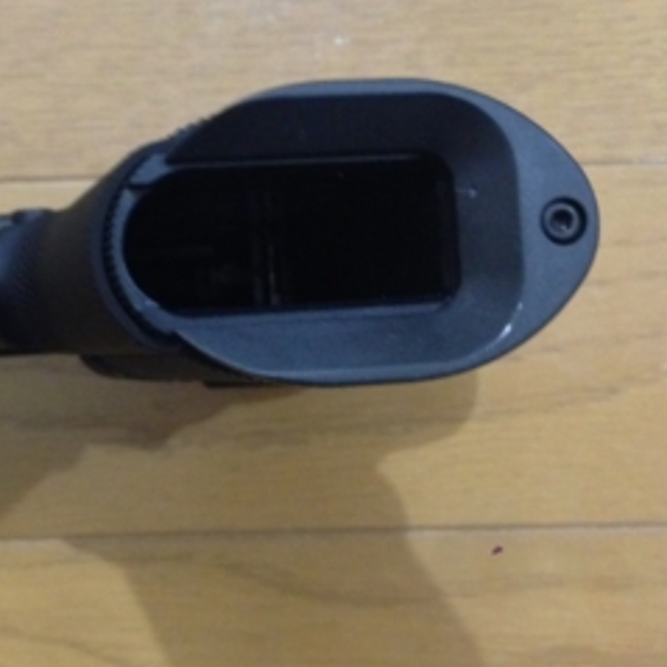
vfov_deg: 28.0
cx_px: 251
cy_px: 216
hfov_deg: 28.1
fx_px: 1330
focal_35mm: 61
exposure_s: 1/15
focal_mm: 4.12
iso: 640
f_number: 2.4
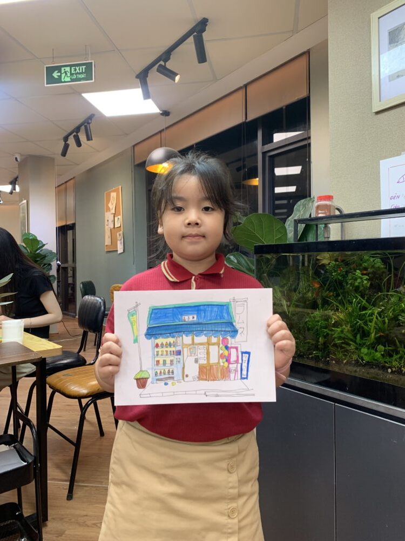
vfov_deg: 67.3
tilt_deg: -0.4
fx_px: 406
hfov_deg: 53.1
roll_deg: -0.2
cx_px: 202
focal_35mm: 26
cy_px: 270
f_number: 1.8
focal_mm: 4.25
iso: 100
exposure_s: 1/76
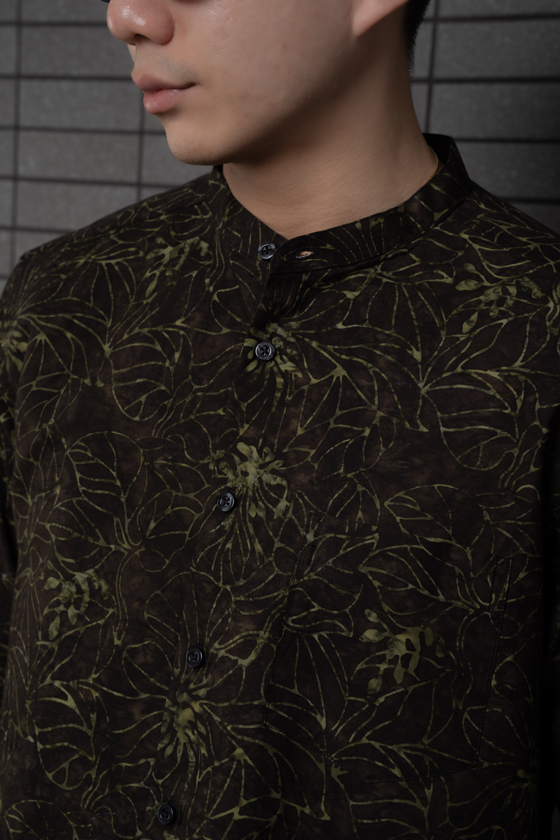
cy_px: 420
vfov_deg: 28.8
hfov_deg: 19.5
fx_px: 1633
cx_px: 280
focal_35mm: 70
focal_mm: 70
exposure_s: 1/125
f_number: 8
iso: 200
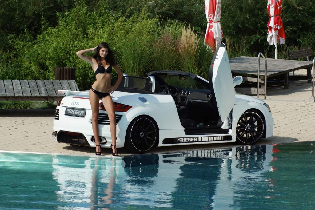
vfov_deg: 6.5
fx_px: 1838
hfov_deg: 9.8
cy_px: 105
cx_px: 158
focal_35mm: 210
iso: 800
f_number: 11
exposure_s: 1/640
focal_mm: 140
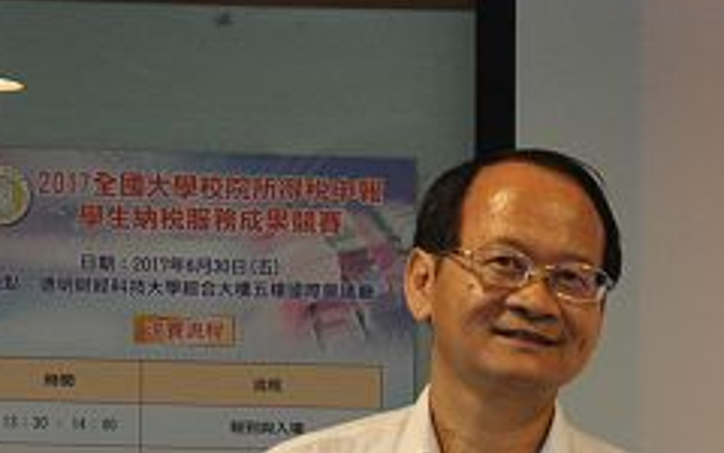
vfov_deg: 6.3
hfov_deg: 9.7
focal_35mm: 205
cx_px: 1306
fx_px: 4045
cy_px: 758
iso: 500
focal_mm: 30
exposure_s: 1/30
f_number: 4.2
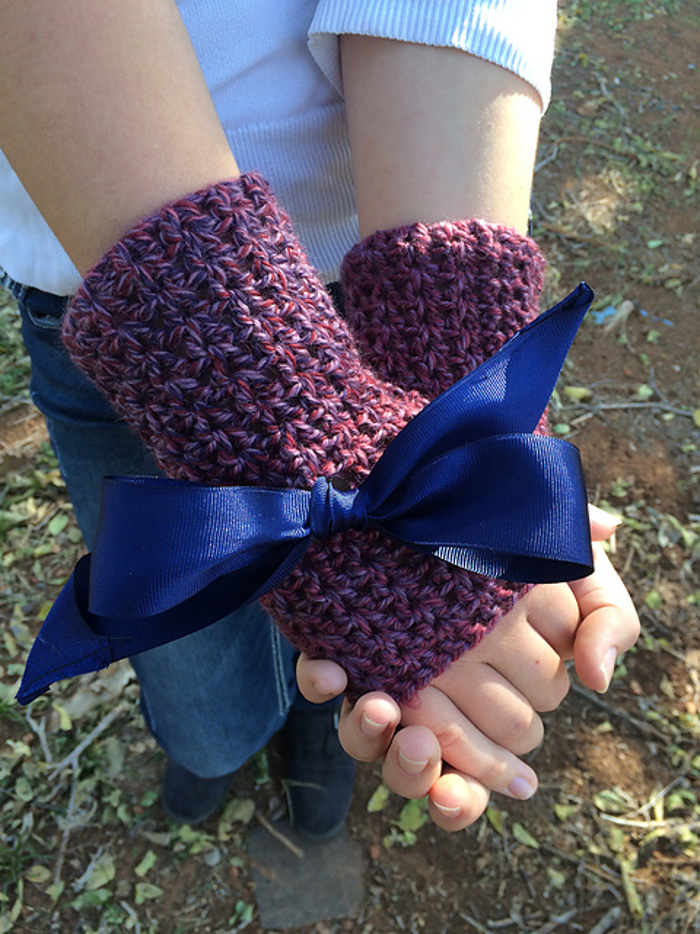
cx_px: 350
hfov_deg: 48.2
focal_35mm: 29
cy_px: 467
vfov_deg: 61.7
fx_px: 782
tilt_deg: -48.5
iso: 50
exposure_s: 1/120
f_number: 2.2
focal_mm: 4.15
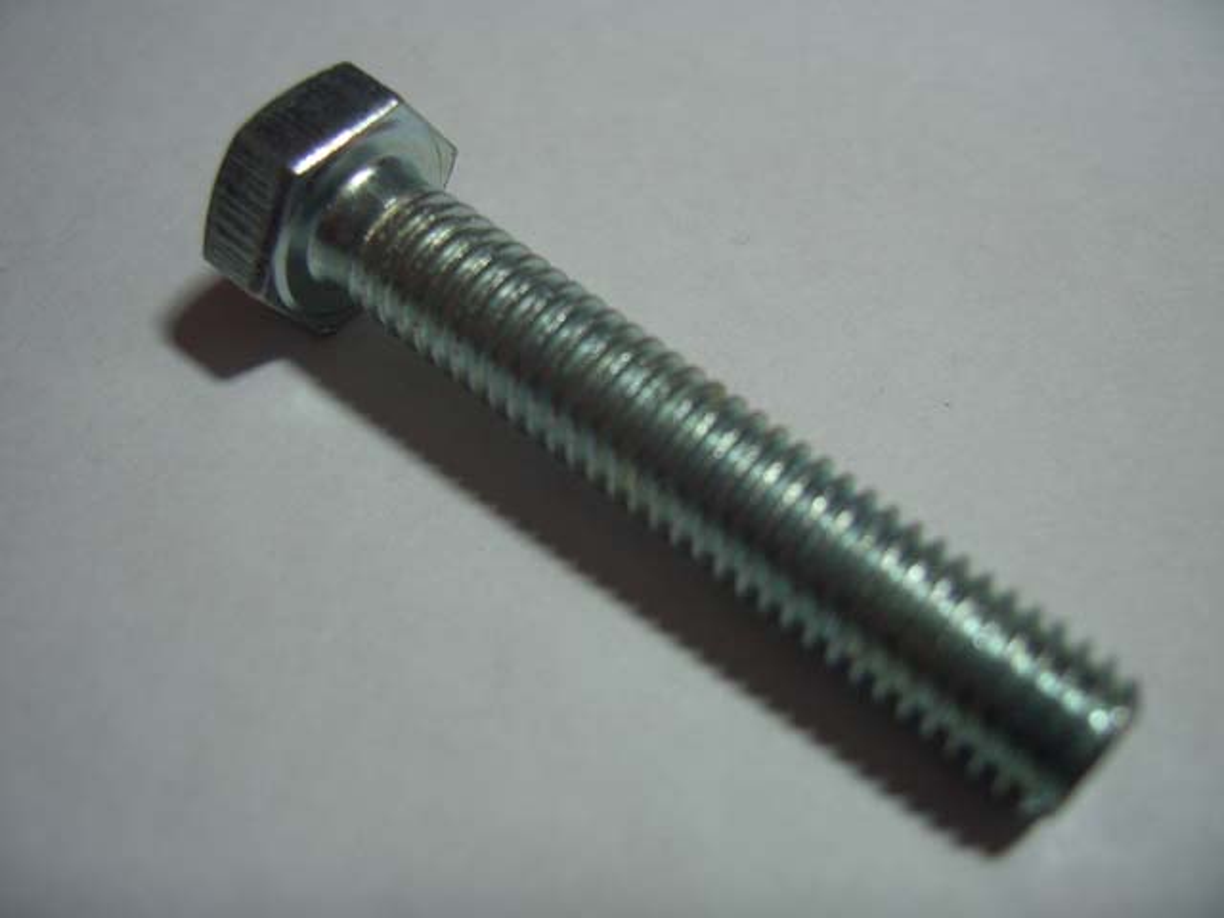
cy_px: 459
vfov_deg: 36.8
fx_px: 1379
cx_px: 612
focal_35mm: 39
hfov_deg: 47.9
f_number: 2.8
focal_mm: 8
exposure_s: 1/60
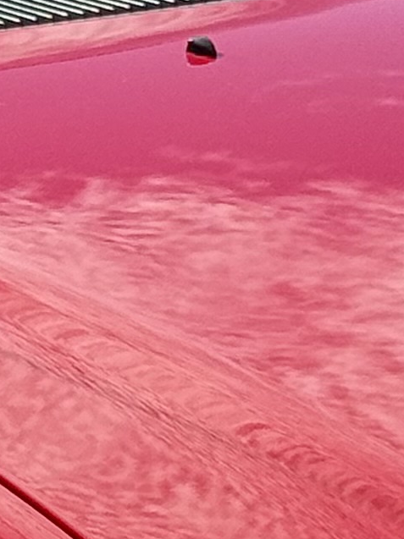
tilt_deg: -12.5
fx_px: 4735
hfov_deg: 4.9
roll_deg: -1.1
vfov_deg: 6.5
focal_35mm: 304
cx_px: -83
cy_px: 529
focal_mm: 6.76
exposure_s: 1/1543
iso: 80
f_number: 1.78
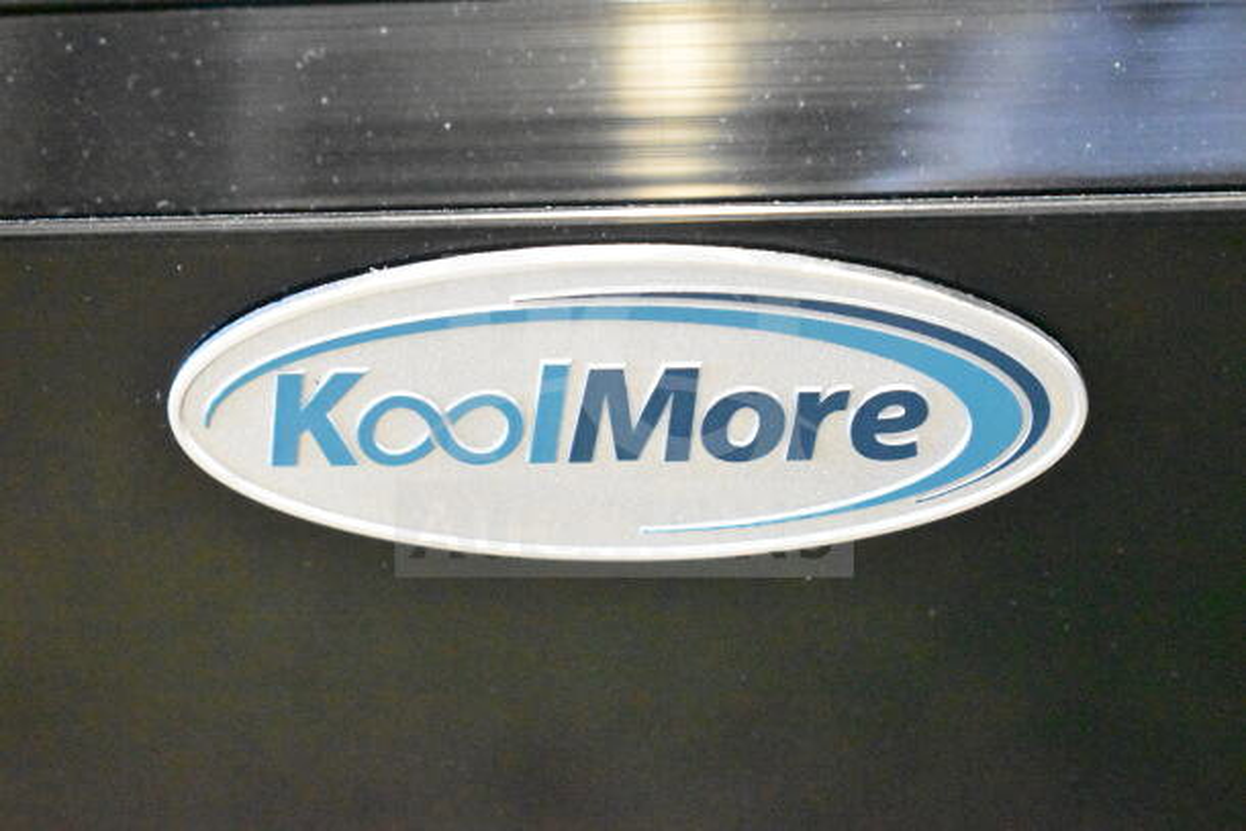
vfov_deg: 18.9
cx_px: 623
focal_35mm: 72
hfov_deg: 28.1
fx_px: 2492
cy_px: 416
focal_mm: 48
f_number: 5.3
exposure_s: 1/80
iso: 25600
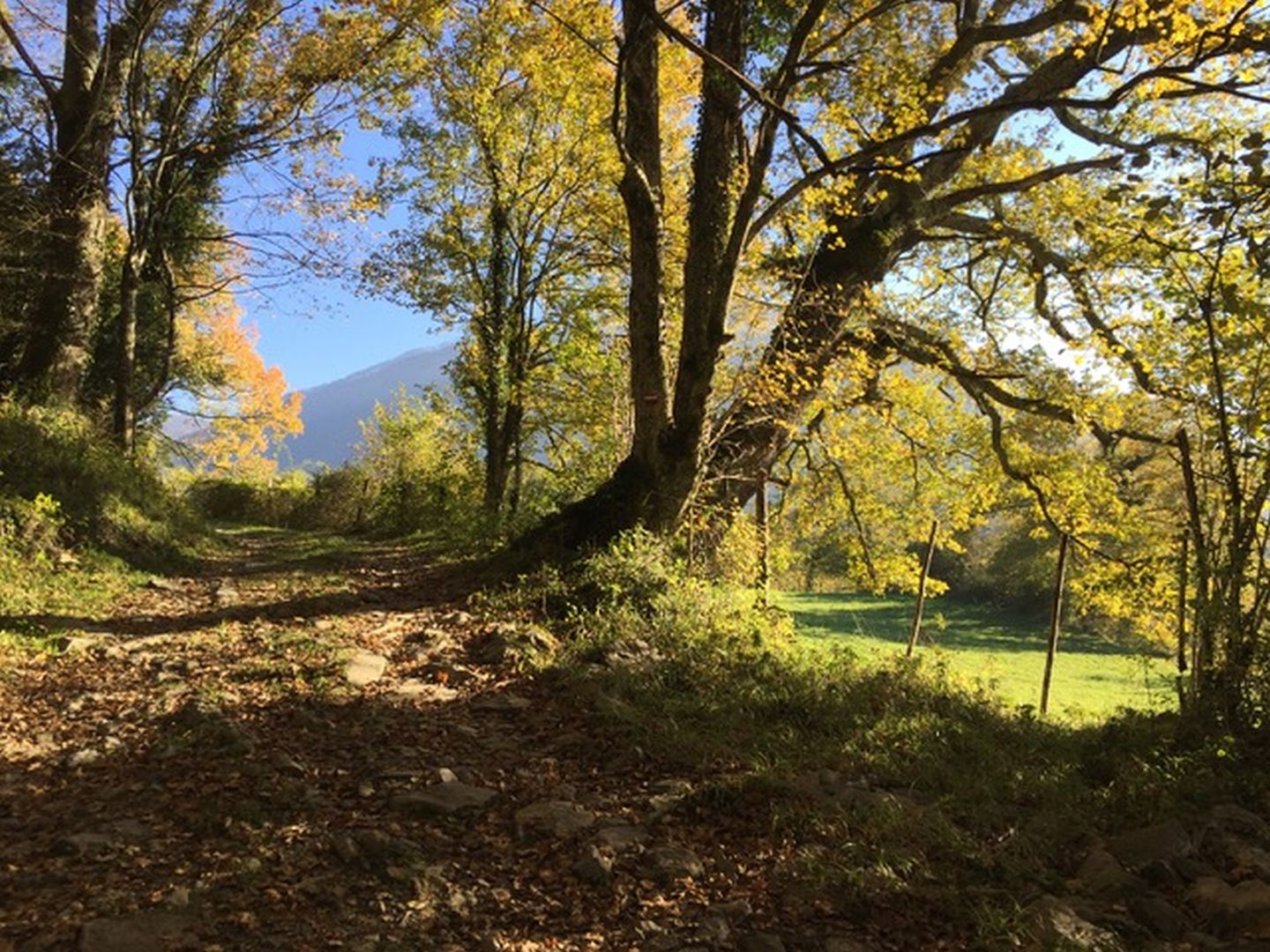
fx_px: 1064
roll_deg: +0.9
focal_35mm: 29
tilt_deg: +4.7
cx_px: 635
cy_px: 476
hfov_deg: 61.7
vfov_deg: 48.2
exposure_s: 1/557
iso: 32
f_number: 2.2
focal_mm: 4.15
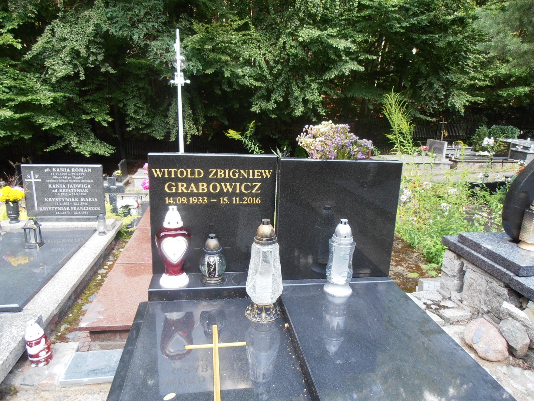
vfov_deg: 56.8
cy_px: 200
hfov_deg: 71.6
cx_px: 267
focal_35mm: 24
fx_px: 370
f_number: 3
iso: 80
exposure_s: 1/60
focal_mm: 4.2
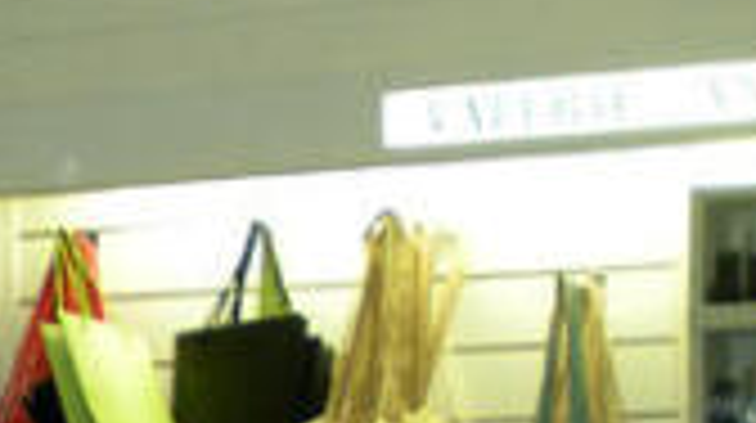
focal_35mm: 144
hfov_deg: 14.9
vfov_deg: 8.2
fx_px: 2883
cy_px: 659
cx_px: 263
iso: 126
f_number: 3.1
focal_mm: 6.3
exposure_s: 1/30
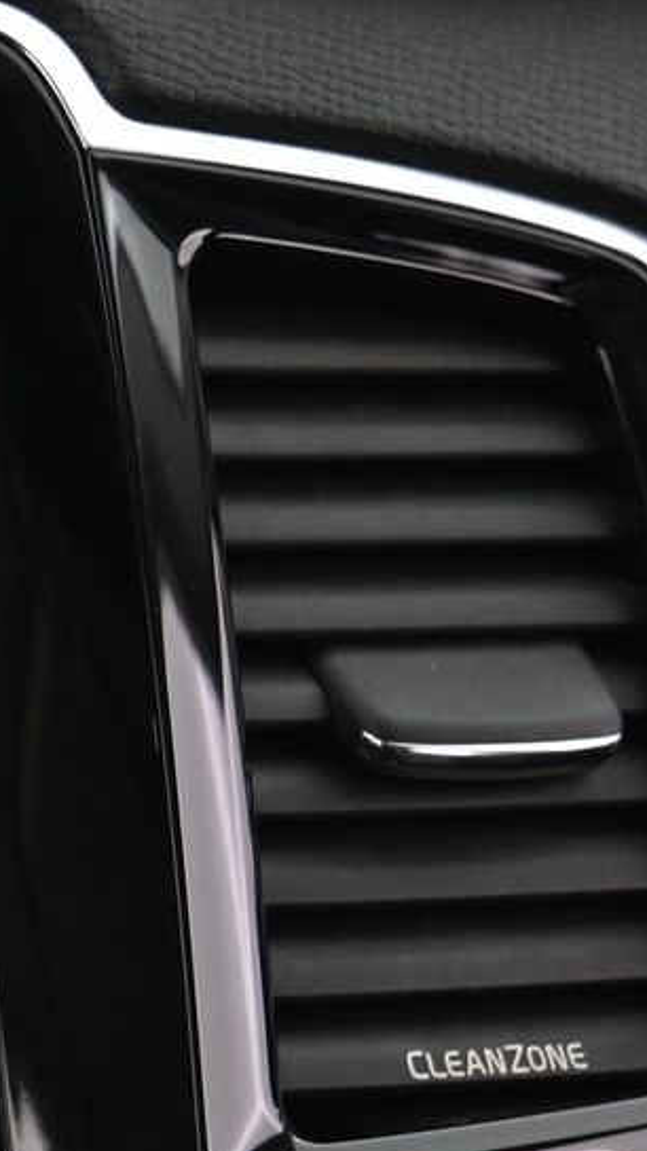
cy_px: 1073
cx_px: -727
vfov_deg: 16.9
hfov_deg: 9.0
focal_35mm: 125
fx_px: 3812
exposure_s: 1/20
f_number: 4
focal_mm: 40
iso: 2000
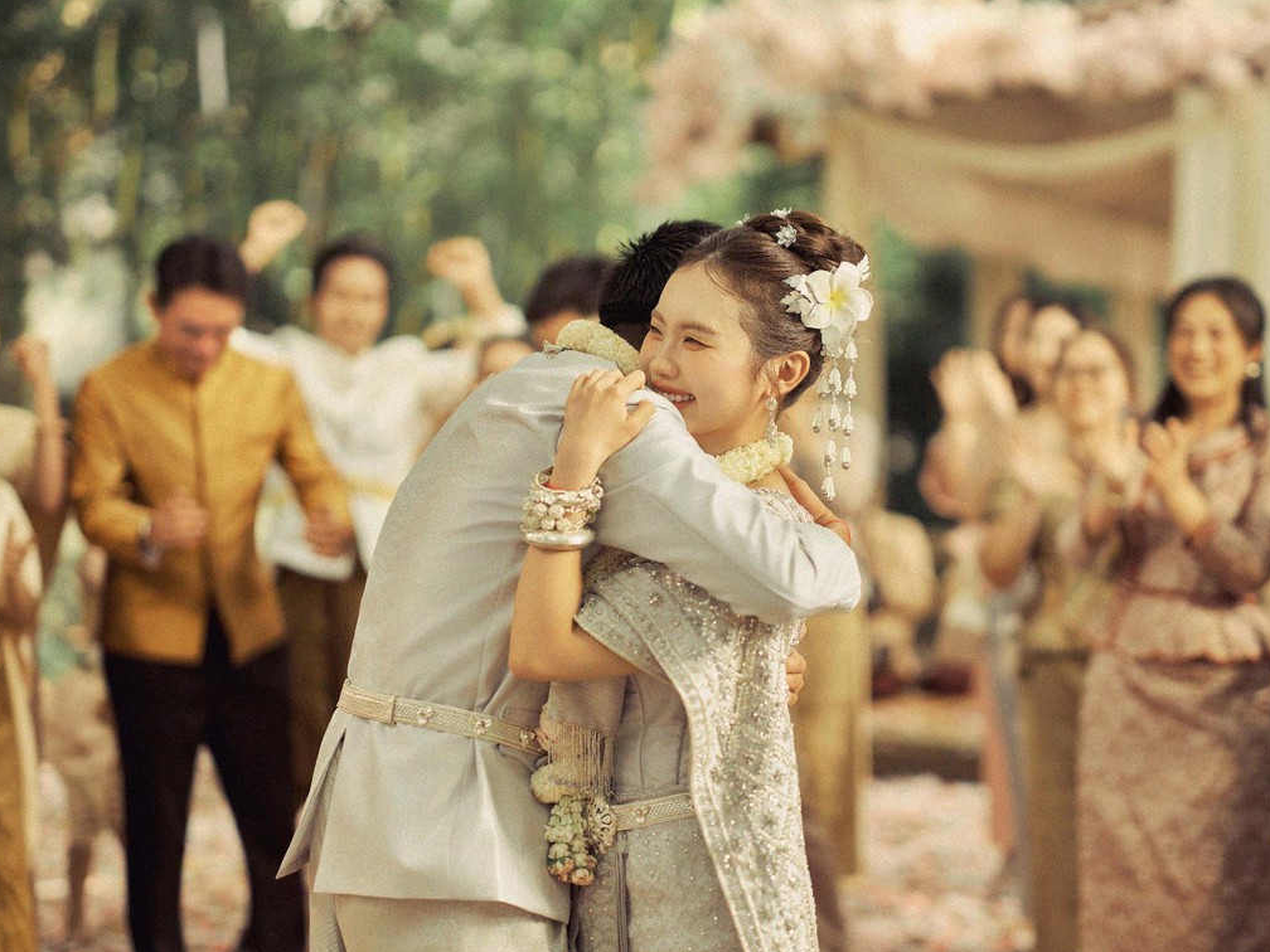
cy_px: 535
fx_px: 2752
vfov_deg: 19.6
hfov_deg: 26.0
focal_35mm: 75
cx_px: 689
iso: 160
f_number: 1.7
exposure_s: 1/500
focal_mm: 80
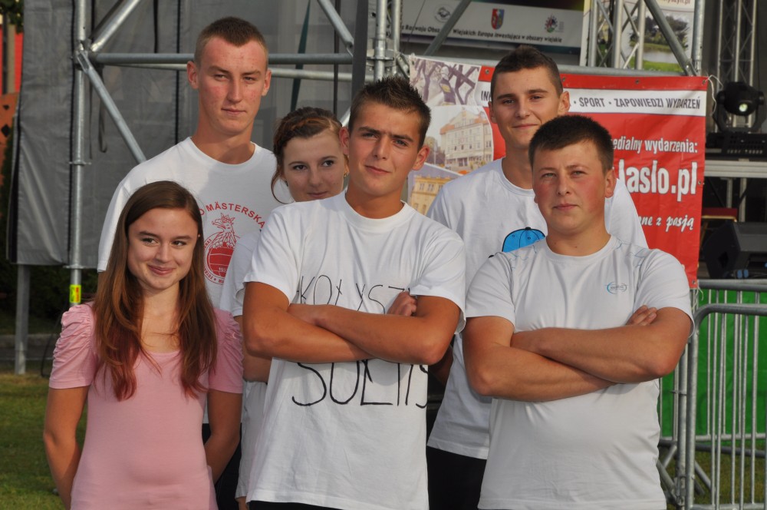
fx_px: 3351
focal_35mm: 158
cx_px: 384
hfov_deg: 13.1
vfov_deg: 8.7
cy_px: 255
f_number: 16
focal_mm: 105
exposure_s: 1/200
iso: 200
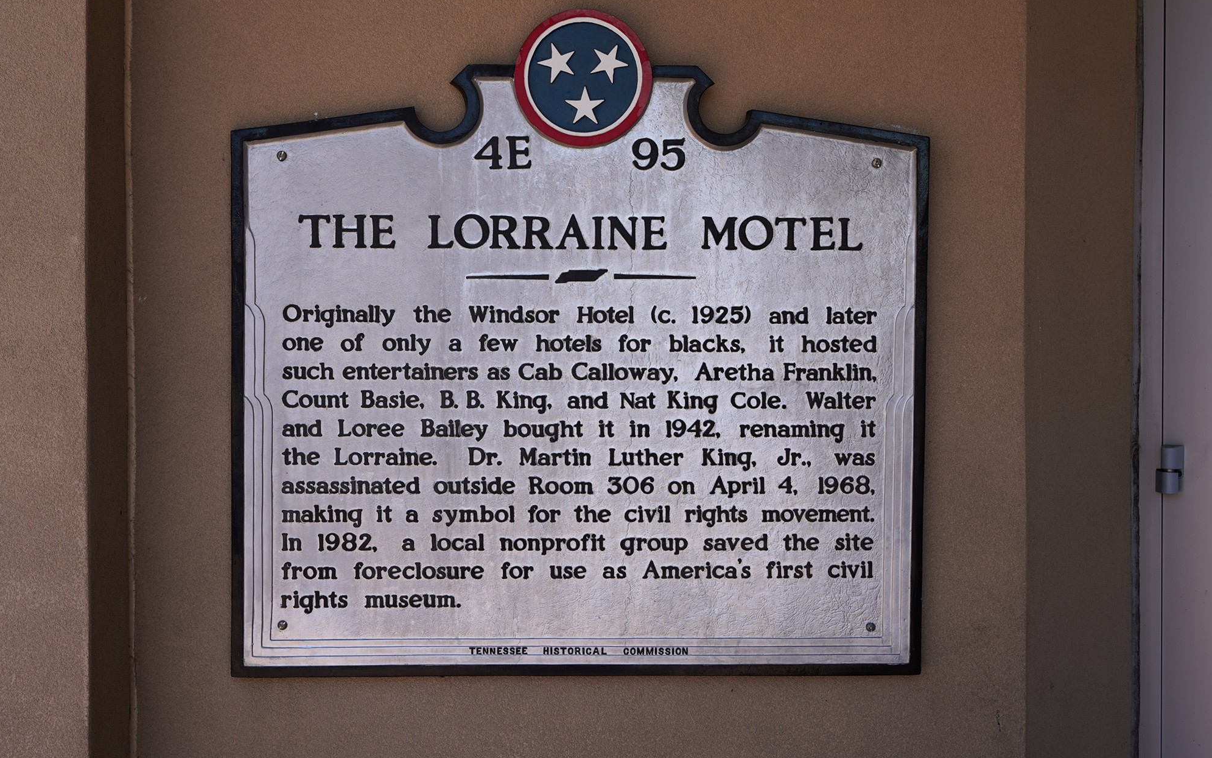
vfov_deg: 29.9
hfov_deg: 46.2
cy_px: 360
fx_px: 1421
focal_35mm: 43
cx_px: 606
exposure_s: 1/100
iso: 100
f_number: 9
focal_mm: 42
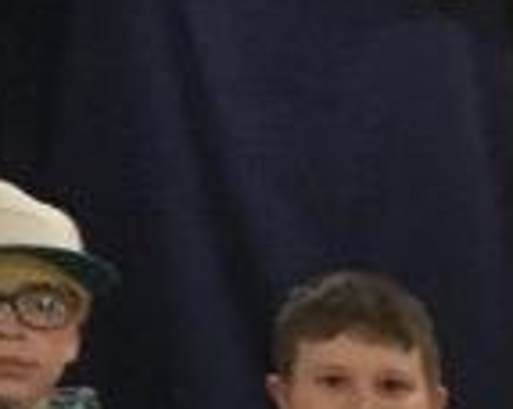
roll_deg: +0.2
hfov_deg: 7.7
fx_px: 3078
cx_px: 1758
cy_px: 1134
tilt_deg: -5.4
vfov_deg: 7.0
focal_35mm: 203
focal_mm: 4.15
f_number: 2.2
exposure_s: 1/17
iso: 400
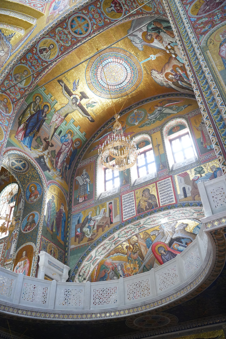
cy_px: 170
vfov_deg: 55.8
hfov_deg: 38.9
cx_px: 113
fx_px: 320
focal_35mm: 34
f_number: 2.8
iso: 8000
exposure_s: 1/640
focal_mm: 34
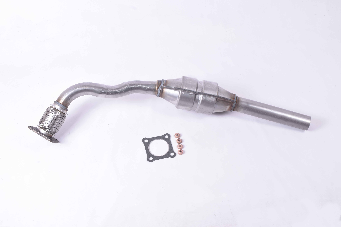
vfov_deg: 26.5
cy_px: 114
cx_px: 170
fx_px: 483
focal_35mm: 51
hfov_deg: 38.9
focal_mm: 34
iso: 400
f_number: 16
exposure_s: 1/60
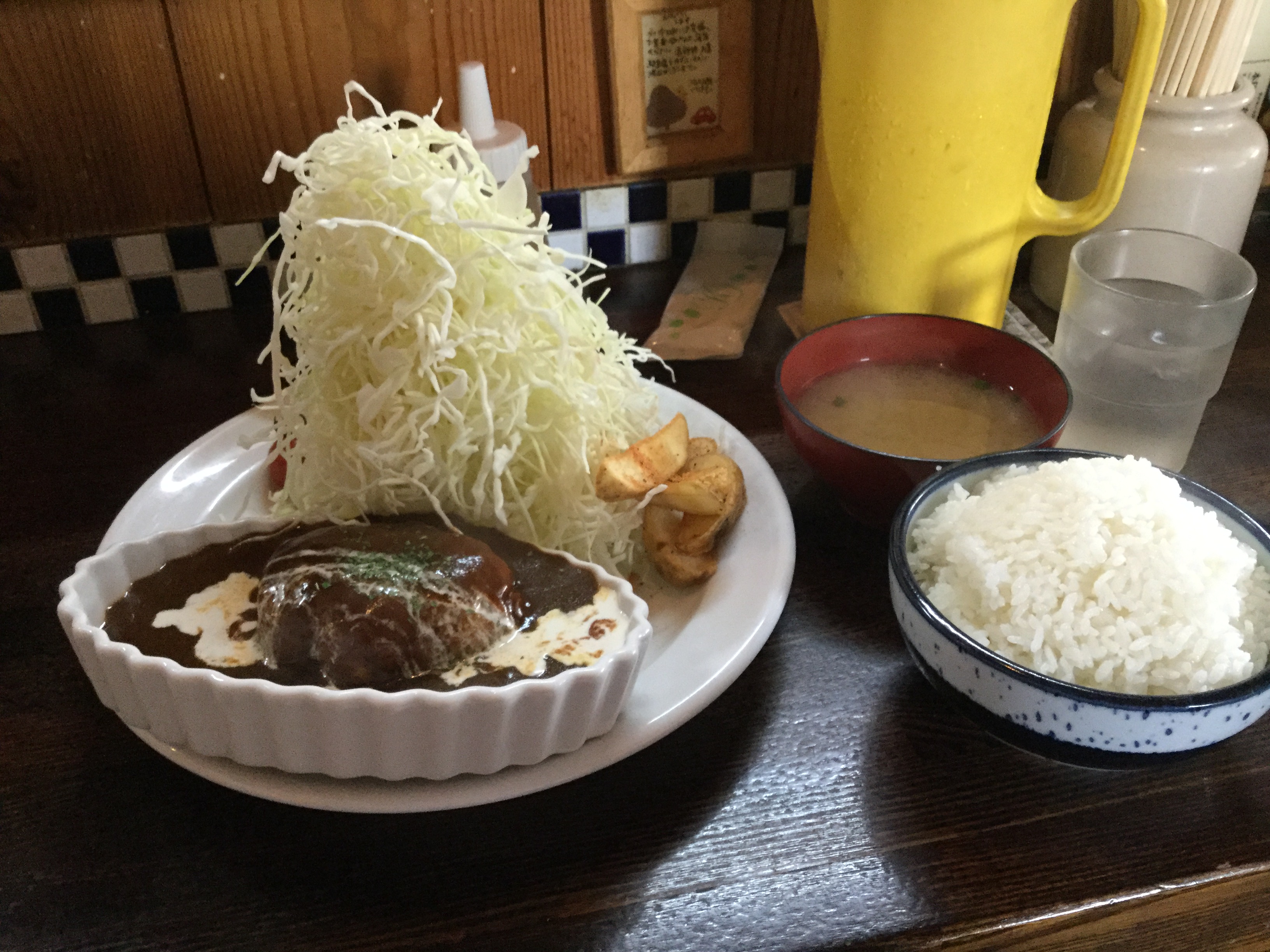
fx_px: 1137
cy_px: 476
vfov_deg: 45.4
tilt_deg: -38.7
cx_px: 635
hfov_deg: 58.4
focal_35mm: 31
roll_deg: +1.6
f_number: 2.4
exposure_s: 1/24
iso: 200
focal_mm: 3.3
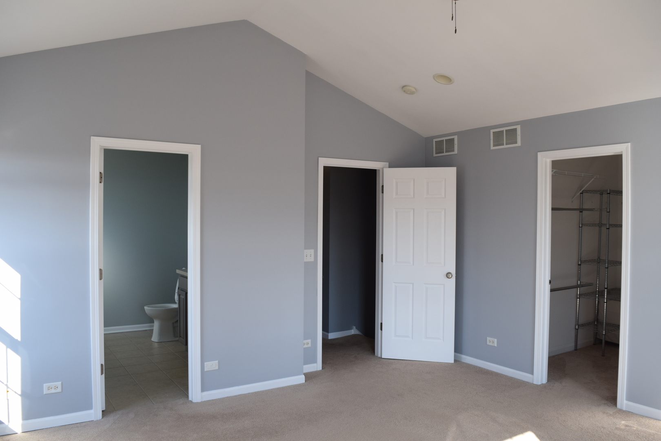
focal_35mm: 27
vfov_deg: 47.9
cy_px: 220
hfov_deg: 67.4
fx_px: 496
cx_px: 330
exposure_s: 1/125
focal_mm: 18
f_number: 5.6
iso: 400
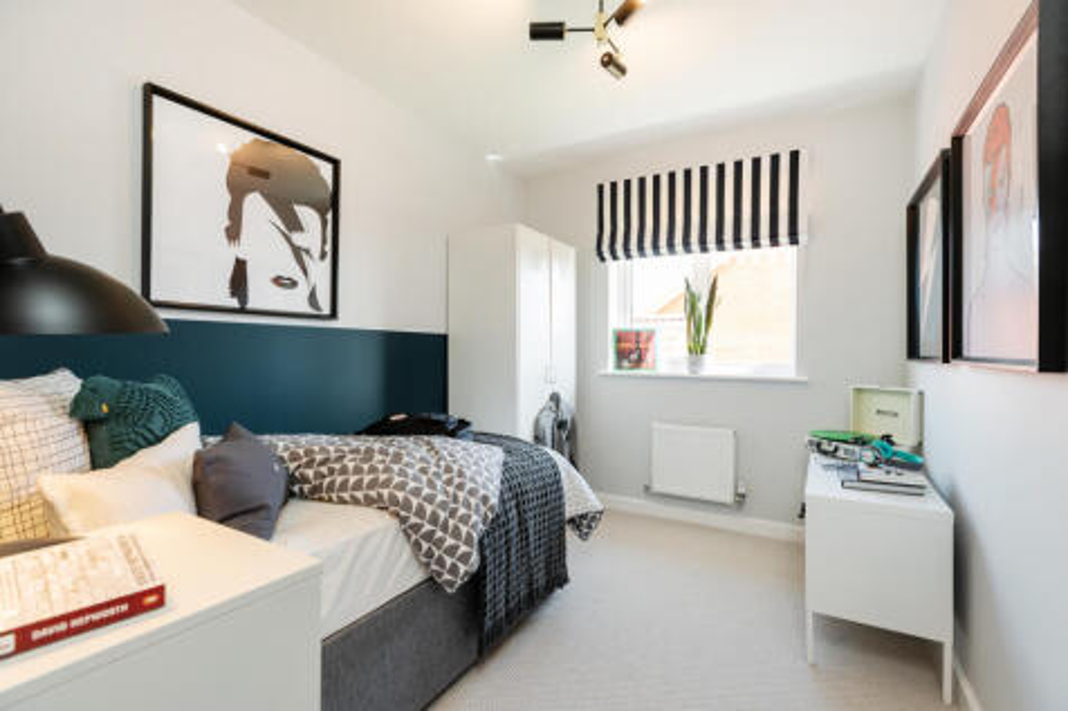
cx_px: 534
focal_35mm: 16
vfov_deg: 73.7
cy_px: 356
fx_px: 474
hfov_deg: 96.8
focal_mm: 16
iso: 160
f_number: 8
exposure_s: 1/13
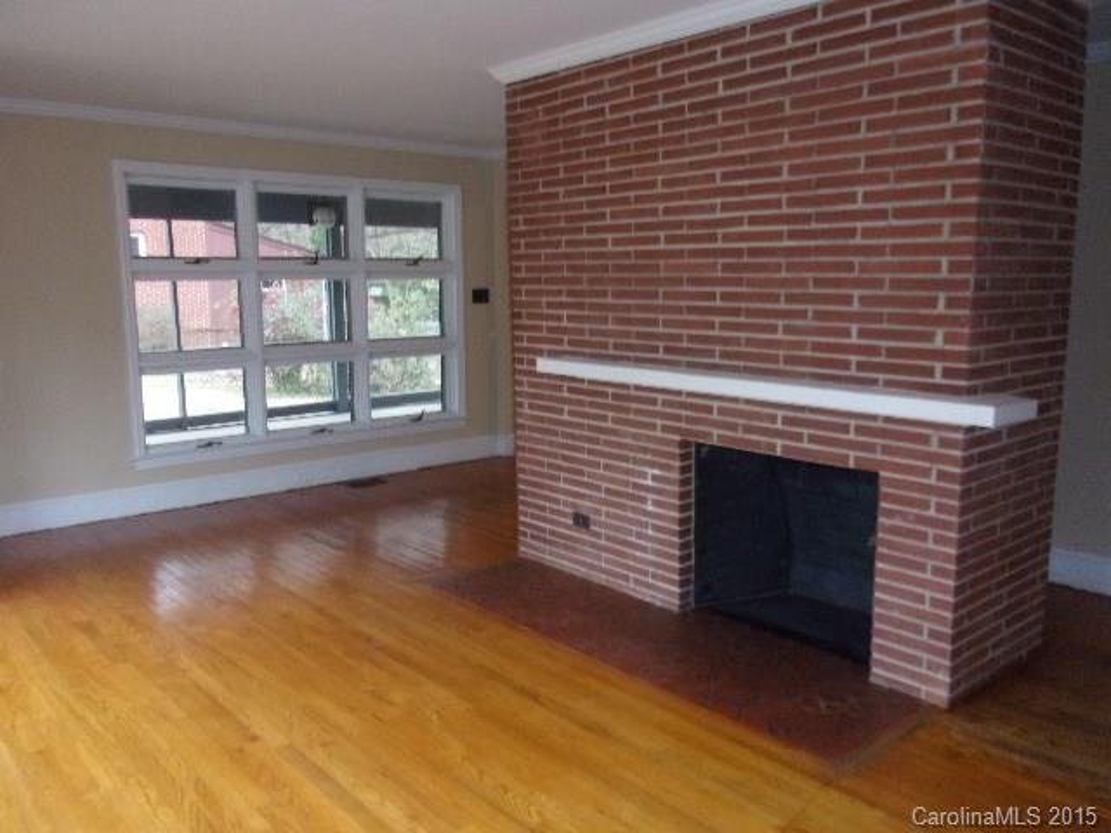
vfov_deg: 49.7
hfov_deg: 63.4
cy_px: 416
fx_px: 899
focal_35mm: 28
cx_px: 556
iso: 400
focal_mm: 5.1
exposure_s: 1/34
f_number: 3.9
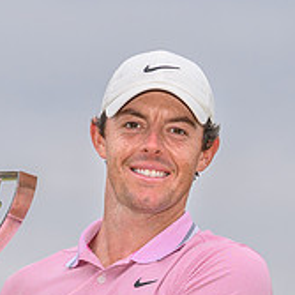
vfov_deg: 5.3
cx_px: 94
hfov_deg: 5.3
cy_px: 277
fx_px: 3172
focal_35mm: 329
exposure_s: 1/500
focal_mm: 86
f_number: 4
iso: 400
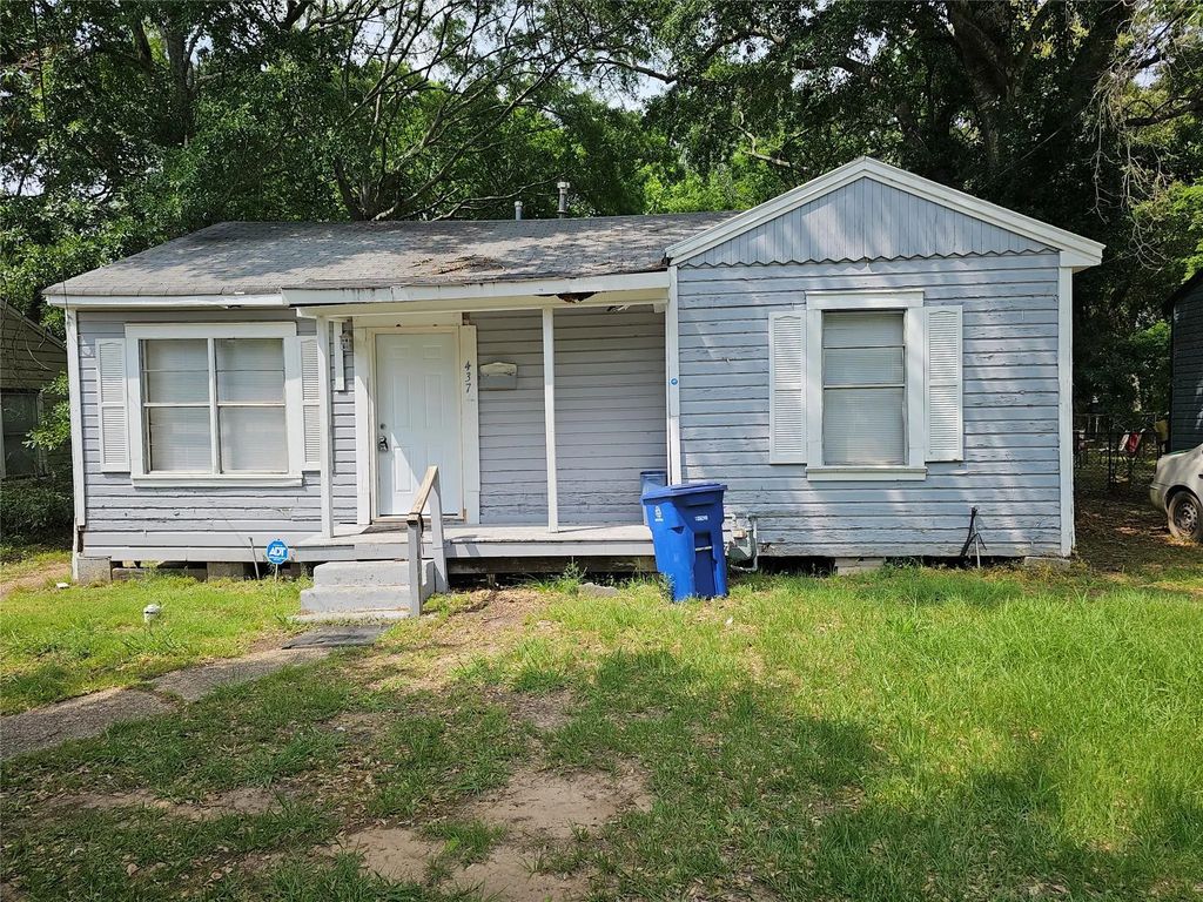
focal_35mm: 23
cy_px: 451
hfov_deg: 73.9
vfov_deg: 58.9
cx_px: 602
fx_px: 799
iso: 10
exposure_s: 1/545
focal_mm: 6.3
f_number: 1.7
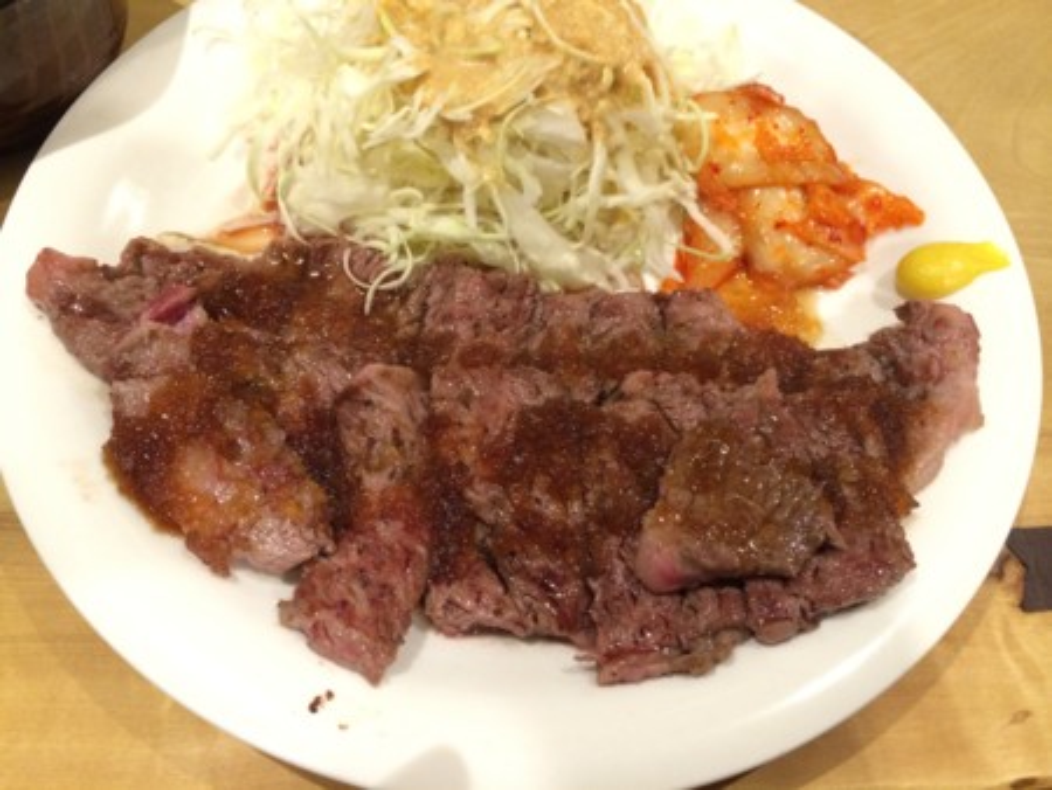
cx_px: 526
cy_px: 395
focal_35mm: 30
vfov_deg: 46.8
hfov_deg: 59.9
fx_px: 912
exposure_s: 1/30
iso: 320
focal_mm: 4.12
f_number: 2.2
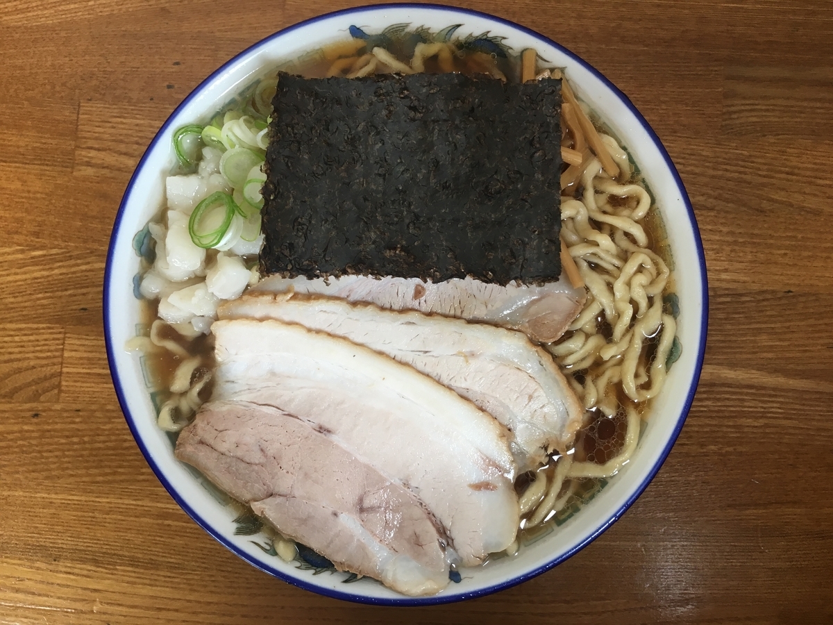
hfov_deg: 61.7
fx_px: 698
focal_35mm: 29
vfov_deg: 48.2
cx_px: 416
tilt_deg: -85.3
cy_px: 312
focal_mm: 4.15
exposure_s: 1/30
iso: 50
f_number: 2.2
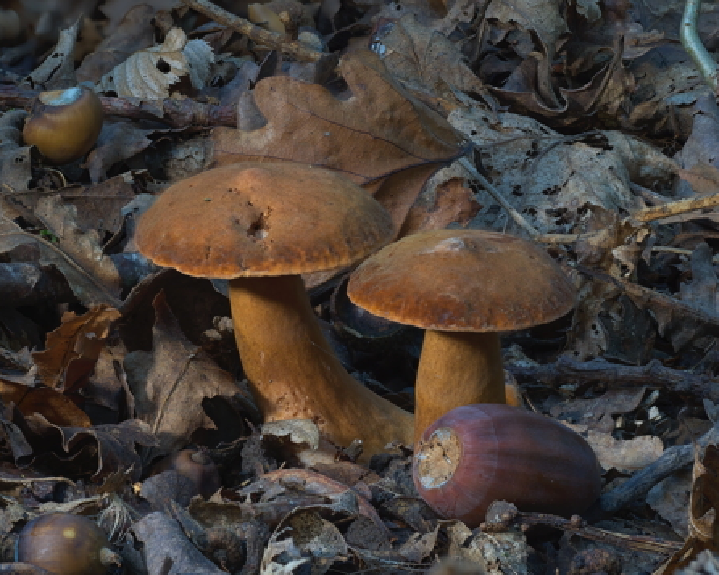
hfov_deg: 15.3
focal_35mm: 126
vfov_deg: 12.2
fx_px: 2682
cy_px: 288
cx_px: 366
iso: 200
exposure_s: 1/4
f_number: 5.6
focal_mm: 60
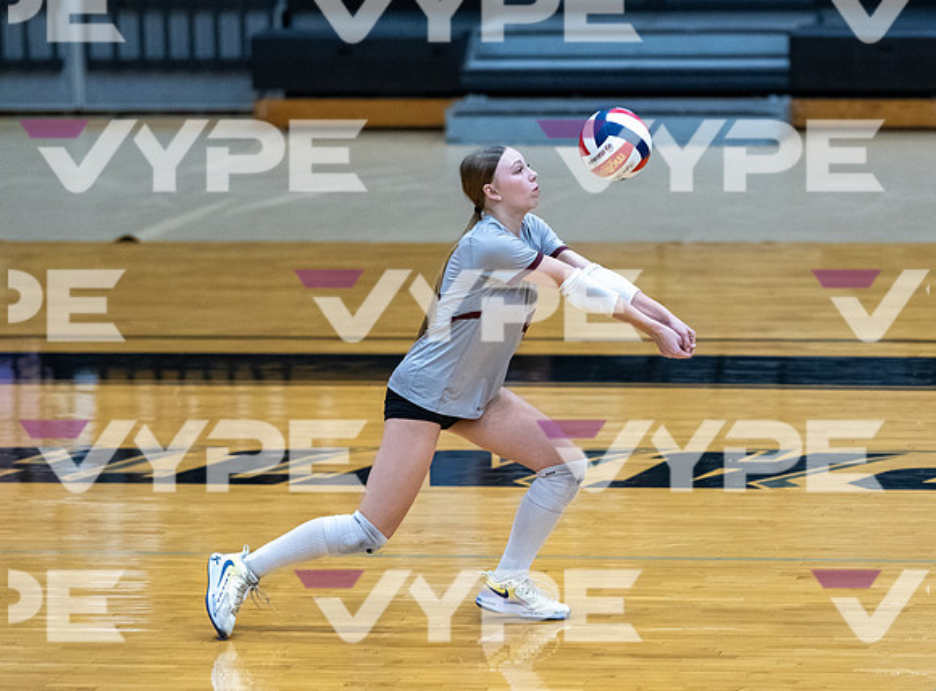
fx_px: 9036
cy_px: 350
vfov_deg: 4.4
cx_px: 576
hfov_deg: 5.9
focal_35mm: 336
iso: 3200
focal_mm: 200
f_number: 2
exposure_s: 1/1600
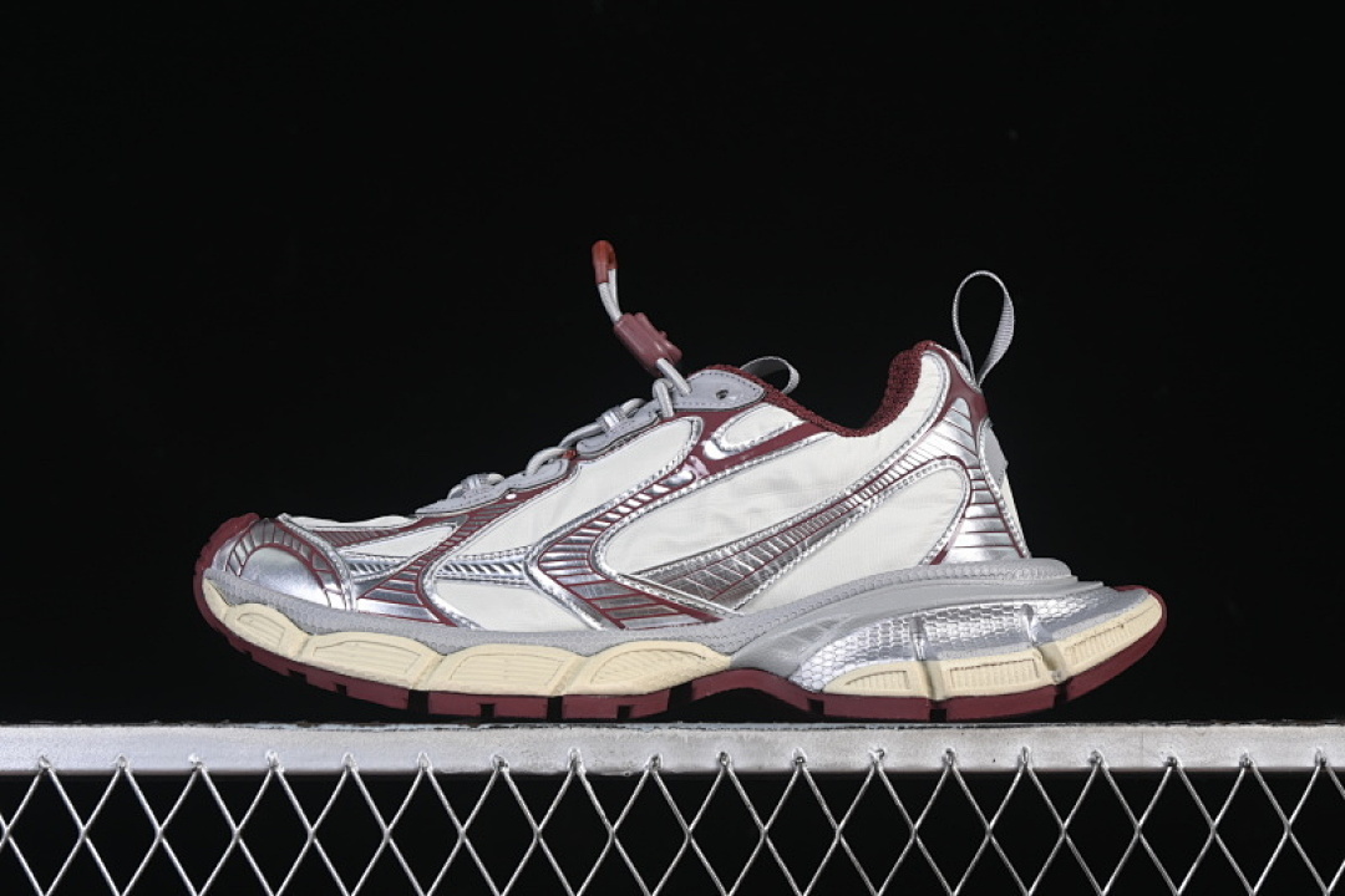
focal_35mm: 75
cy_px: 448
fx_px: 2802
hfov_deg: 27.0
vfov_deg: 18.2
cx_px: 672
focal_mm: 50
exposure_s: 1/80
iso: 160
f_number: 7.1
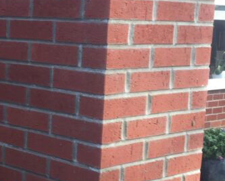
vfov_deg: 17.7
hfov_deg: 20.8
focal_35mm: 87
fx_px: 580
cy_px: 102
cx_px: -27
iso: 32
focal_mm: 4.15
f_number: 2.2
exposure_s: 1/141
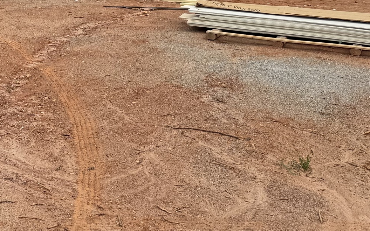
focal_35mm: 74
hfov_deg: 25.6
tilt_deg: +6.0
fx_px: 746
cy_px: -124
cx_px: -49
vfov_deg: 16.0
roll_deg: -0.7
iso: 80
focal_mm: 6.76
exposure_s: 1/4167
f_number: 1.78
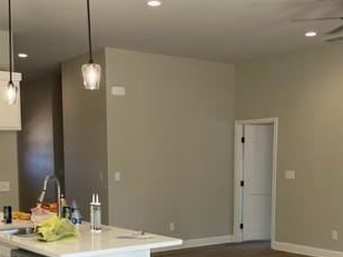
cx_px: 163
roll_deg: +0.9
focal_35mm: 54
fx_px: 535
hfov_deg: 35.5
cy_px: 215
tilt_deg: -4.9
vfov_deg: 26.4
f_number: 1.6
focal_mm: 4.2
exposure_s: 1/120
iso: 64
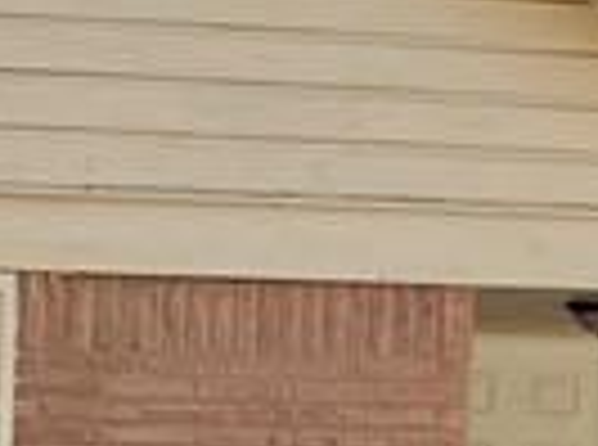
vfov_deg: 7.6
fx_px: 3325
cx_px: 841
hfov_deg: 10.0
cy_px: 338
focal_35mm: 193
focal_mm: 5.1
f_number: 1.6
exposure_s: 1/1946
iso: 32
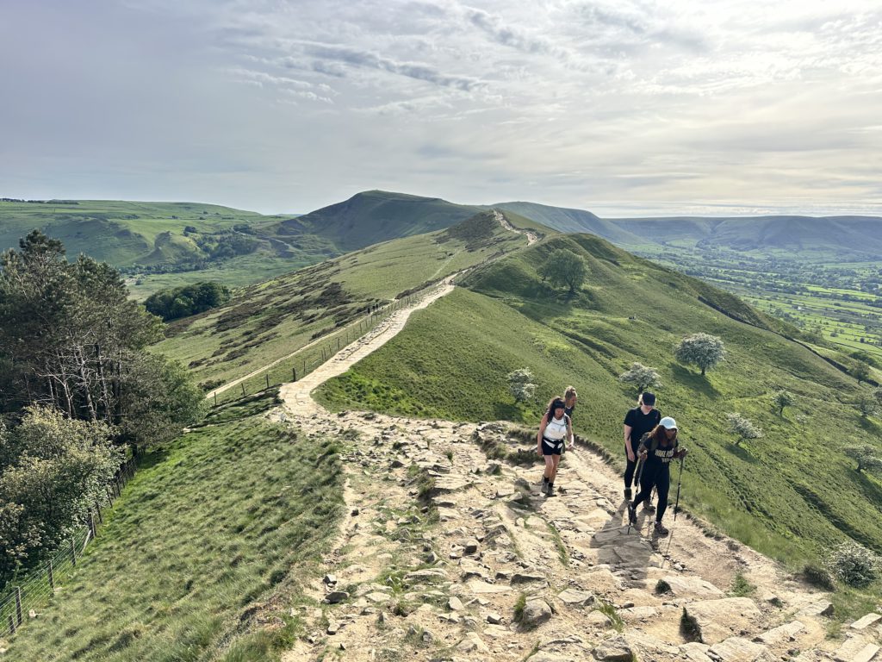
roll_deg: -1.0
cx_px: 441
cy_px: 331
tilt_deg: -8.9
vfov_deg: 56.8
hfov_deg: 71.6
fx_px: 612
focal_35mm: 24
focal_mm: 6.86
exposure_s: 1/3247
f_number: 1.78
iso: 80
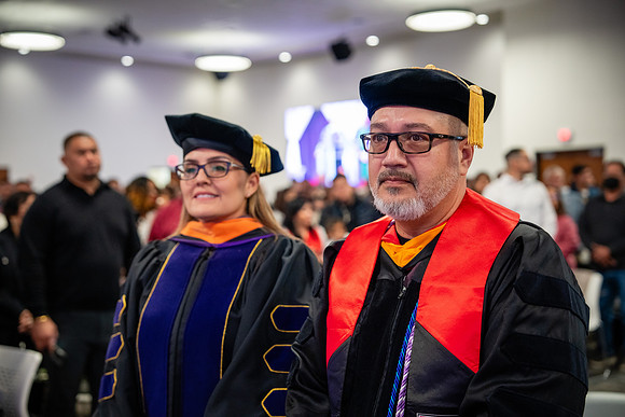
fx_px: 920
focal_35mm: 53
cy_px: 208
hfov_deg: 37.5
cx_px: 312
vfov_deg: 25.5
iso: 1600
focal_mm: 53
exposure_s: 1/160
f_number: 2.8
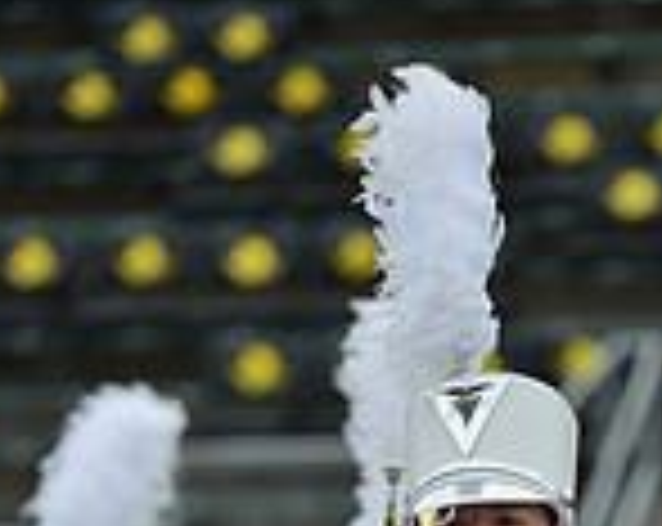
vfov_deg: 1.7
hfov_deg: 2.2
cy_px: 980
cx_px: 543
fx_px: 17422
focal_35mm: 891
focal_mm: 310
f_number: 5.6
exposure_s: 1/1000
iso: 200
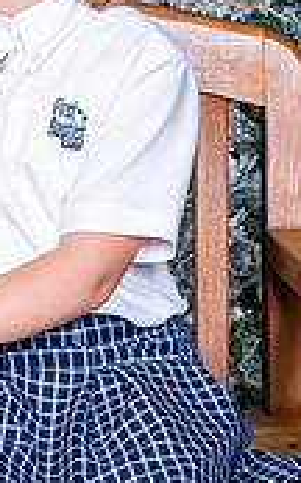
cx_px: -362
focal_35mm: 290
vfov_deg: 7.2
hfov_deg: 4.4
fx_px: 3809
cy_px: 8
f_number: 8
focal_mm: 85
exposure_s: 1/125
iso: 400
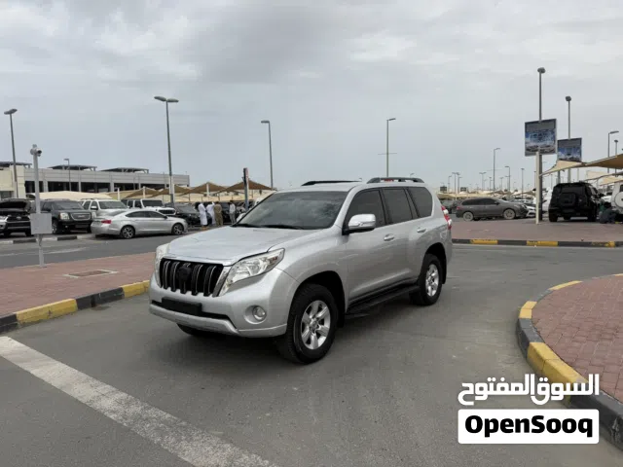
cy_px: 234
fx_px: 432
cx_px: 312
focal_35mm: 24
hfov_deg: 71.6
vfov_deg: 56.8
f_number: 1.78
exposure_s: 1/7353
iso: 80
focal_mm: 6.76
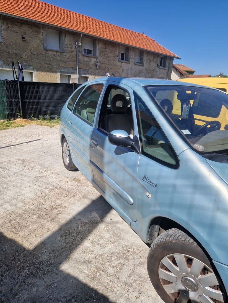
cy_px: 152
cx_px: 114
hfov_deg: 58.9
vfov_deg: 73.9
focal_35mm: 23
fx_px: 202
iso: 50
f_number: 1.8
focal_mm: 5.4
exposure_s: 1/1748
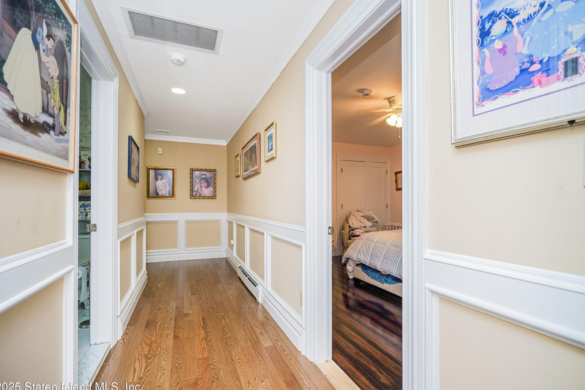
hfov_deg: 93.3
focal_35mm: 17
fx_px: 276
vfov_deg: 70.5
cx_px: 296
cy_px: 199
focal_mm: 16
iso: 125
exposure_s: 1/30
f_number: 4
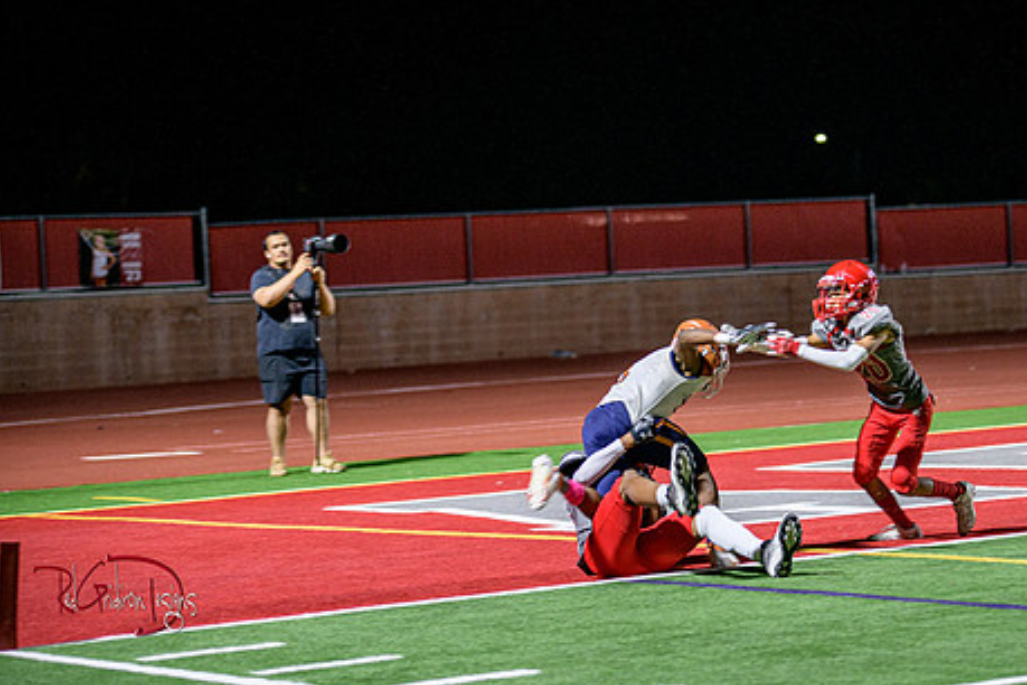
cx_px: 624
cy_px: 272
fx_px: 3965
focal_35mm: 139
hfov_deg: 14.7
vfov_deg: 9.9
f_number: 2.8
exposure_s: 1/250
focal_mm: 110
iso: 1600
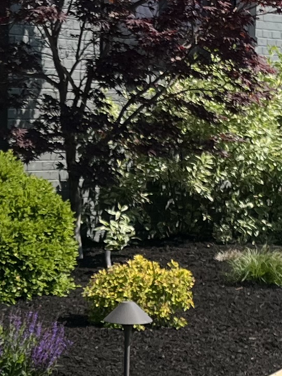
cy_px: 315
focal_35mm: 144
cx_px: -12
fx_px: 1564
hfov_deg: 10.2
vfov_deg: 13.6
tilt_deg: -4.0
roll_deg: -2.7
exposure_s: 1/2062
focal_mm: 5.1
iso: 50
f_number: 1.6
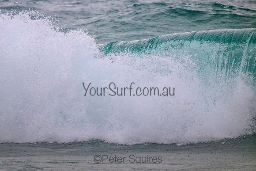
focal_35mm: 769
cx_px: 92
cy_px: 61
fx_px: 5472
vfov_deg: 1.8
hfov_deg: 2.7
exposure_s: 1/2000
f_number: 11
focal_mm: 600
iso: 5000
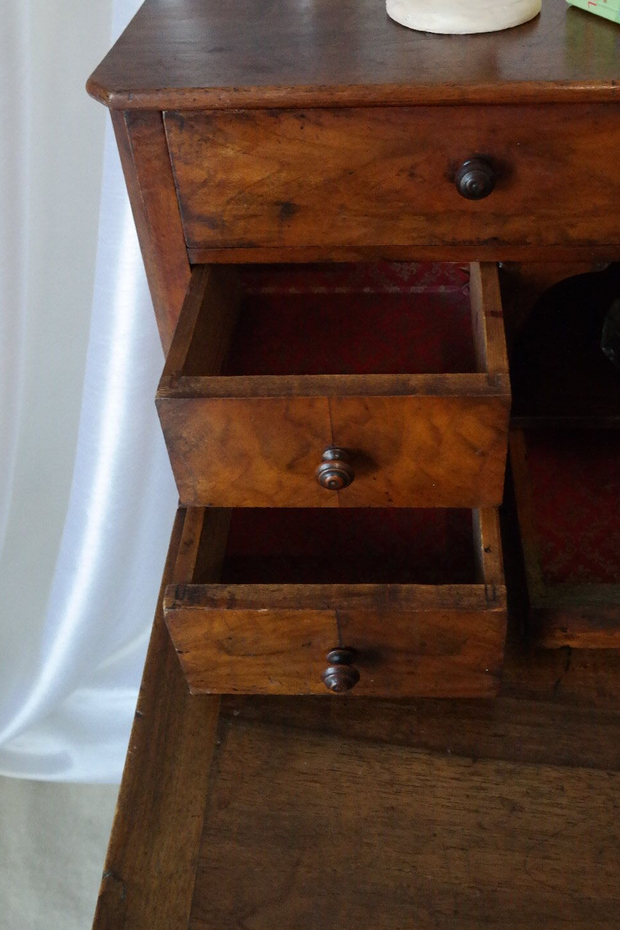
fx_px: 930
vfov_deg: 52.8
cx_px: 349
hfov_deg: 36.8
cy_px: 382
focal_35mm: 36
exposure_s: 1/30
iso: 3200
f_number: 7.1
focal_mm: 20
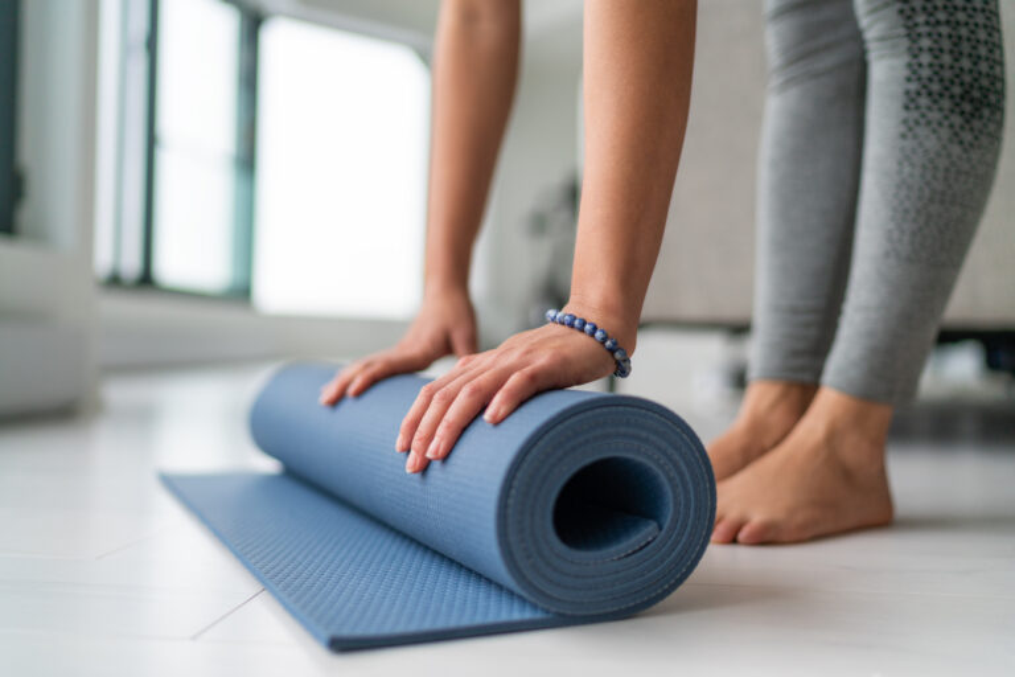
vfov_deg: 37.9
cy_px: 338
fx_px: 987
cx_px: 508
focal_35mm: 35
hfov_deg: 54.4
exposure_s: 1/200
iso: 400
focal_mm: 35
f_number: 1.6
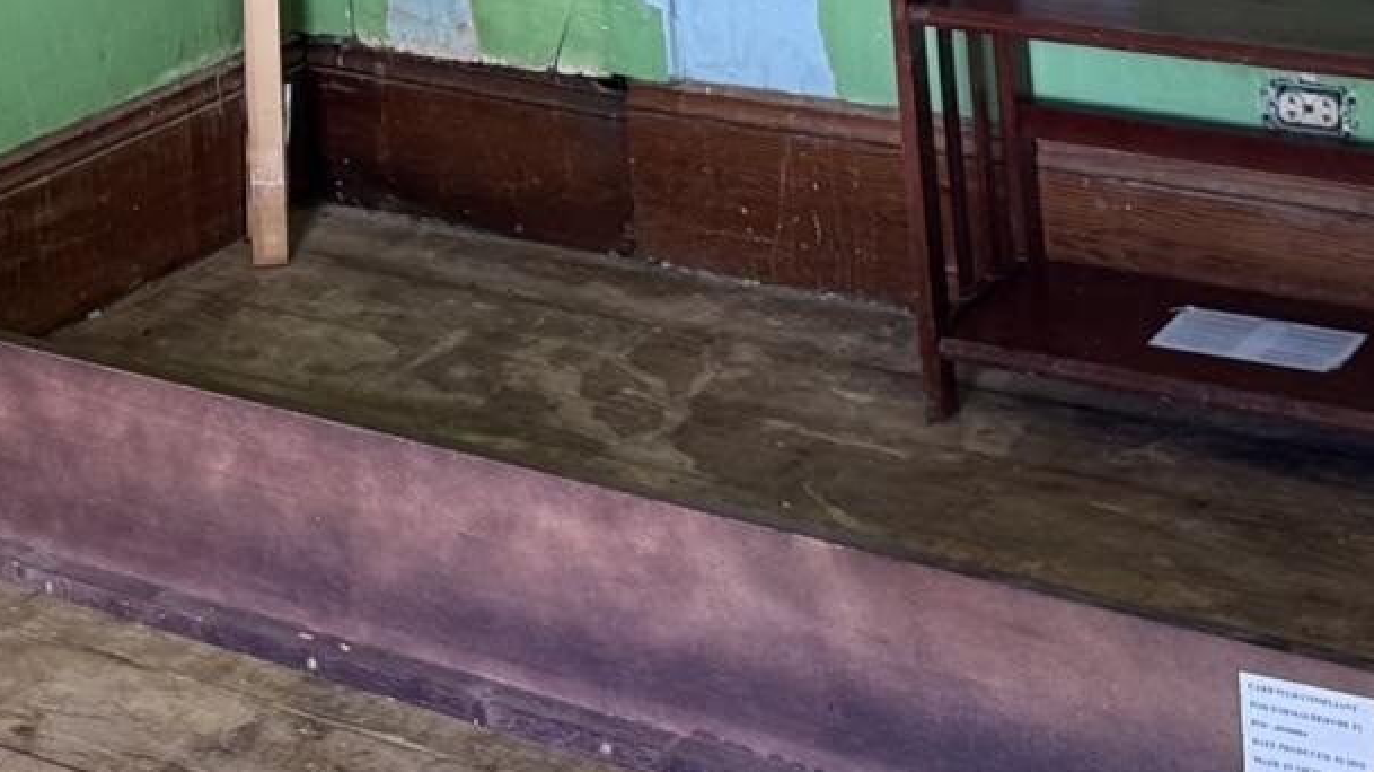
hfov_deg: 24.1
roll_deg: +3.0
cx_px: 490
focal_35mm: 88
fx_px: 3205
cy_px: -729
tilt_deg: -5.8
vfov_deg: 12.3
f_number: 1.78
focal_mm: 6.76
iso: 200
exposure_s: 1/88
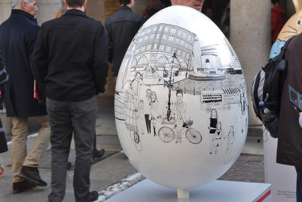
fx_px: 638
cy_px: 101
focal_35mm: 76
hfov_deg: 26.6
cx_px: 151
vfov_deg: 18.0
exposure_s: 1/200
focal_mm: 50
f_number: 7.1
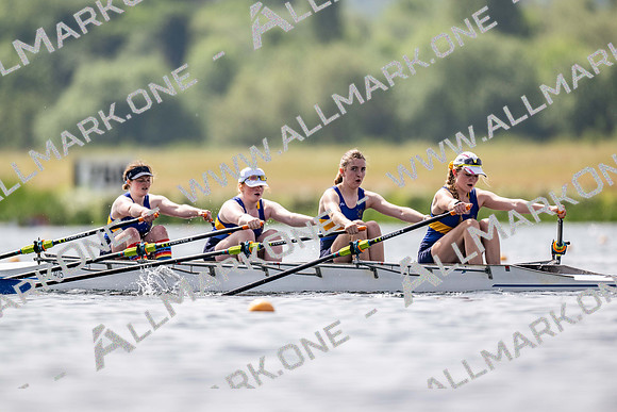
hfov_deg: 3.4
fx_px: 10285
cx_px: 308
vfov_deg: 2.3
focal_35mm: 600
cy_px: 206
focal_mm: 600
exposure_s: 1/2500
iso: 180
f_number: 4
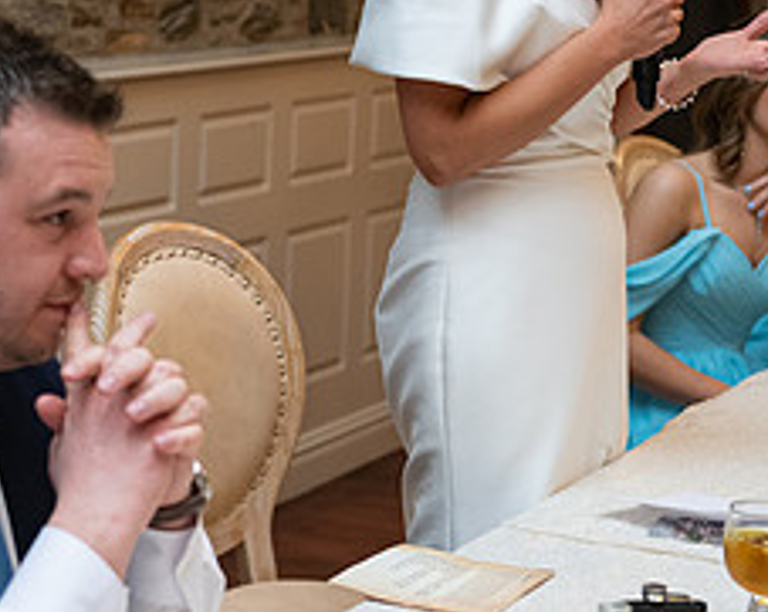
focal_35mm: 120
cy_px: 107
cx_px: 118
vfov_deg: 12.8
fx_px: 2724
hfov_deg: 15.9
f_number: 3.5
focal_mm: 50
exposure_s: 1/160
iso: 800
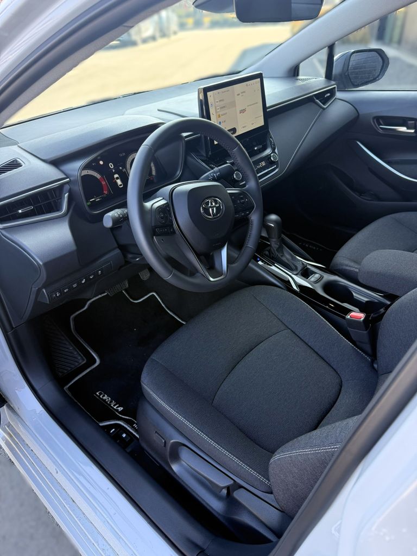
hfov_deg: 56.8
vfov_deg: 71.6
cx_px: 208
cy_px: 278
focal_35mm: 24
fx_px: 385
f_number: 1.78
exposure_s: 1/243
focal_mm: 6.76
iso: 160
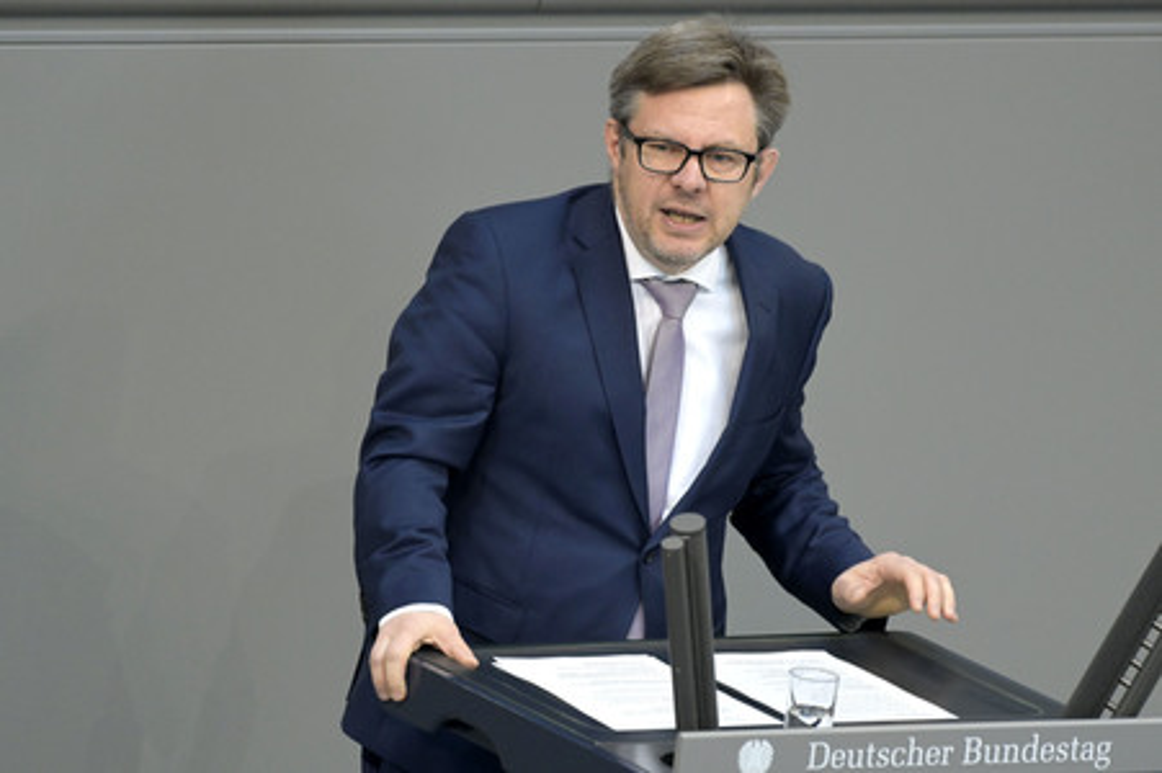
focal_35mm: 400
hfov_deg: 5.2
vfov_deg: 3.4
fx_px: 12901
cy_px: 386
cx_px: 581
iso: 10000
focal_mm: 400
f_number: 5.6
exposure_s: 1/500
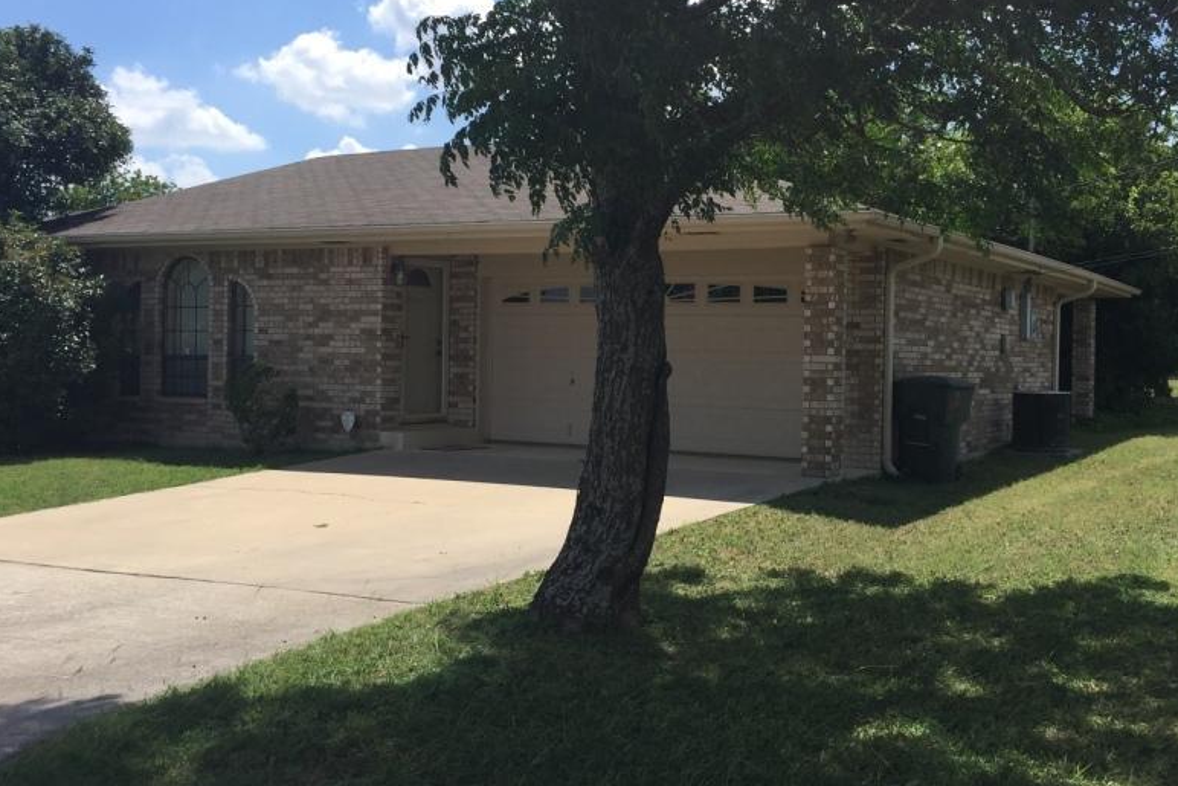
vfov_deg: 33.4
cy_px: 383
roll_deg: -2.0
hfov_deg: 48.3
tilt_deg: +0.0
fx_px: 1309
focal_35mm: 40
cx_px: 679
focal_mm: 4.15
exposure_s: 1/2083
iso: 32
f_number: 2.2
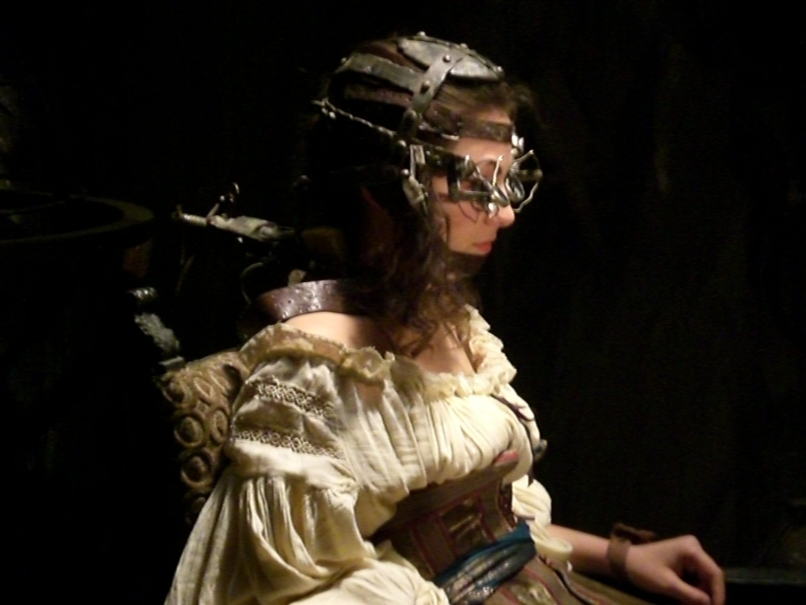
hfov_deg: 22.5
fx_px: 2026
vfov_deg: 17.0
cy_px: 302
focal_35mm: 87
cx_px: 403
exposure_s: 1/15
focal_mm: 14.49
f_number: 5
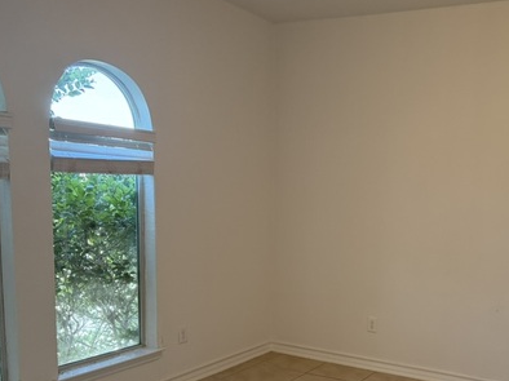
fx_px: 573
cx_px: 367
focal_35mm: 39
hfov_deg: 46.6
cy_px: 280
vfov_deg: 36.0
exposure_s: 1/120
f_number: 1.78
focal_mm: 6.76
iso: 320
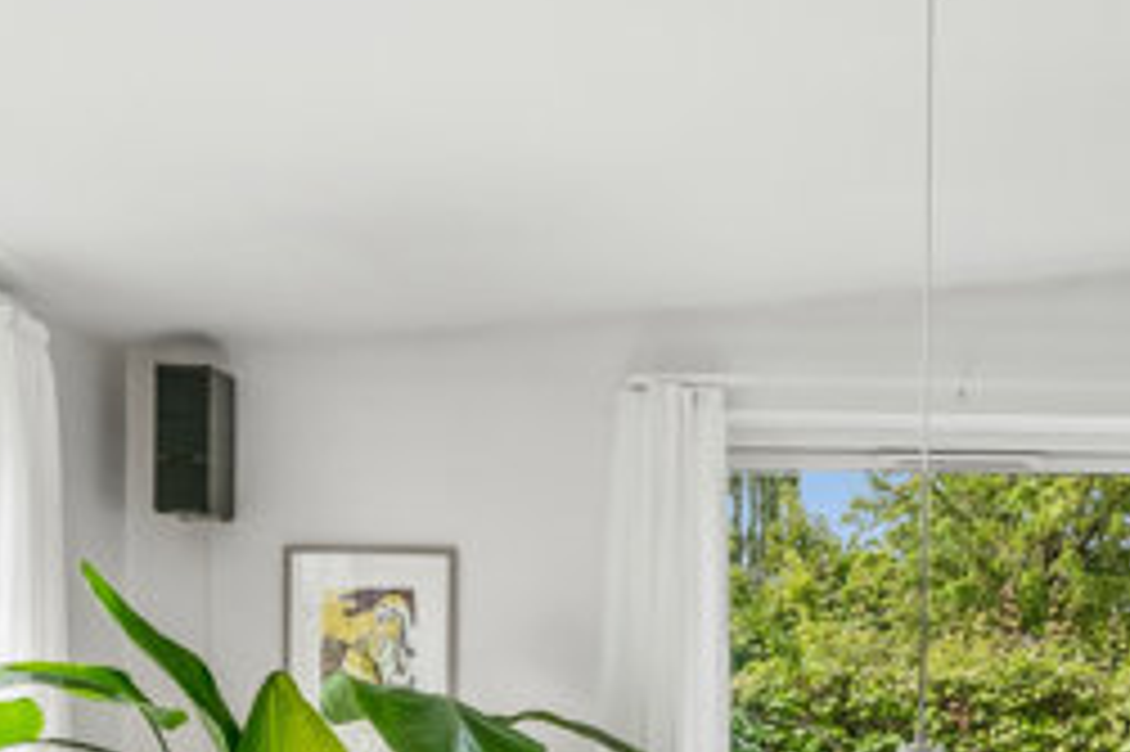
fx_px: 2102
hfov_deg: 28.9
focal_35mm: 67
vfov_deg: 19.4
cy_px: 840
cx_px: 1022
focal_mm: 21
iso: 800
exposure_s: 1/320
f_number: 7.1
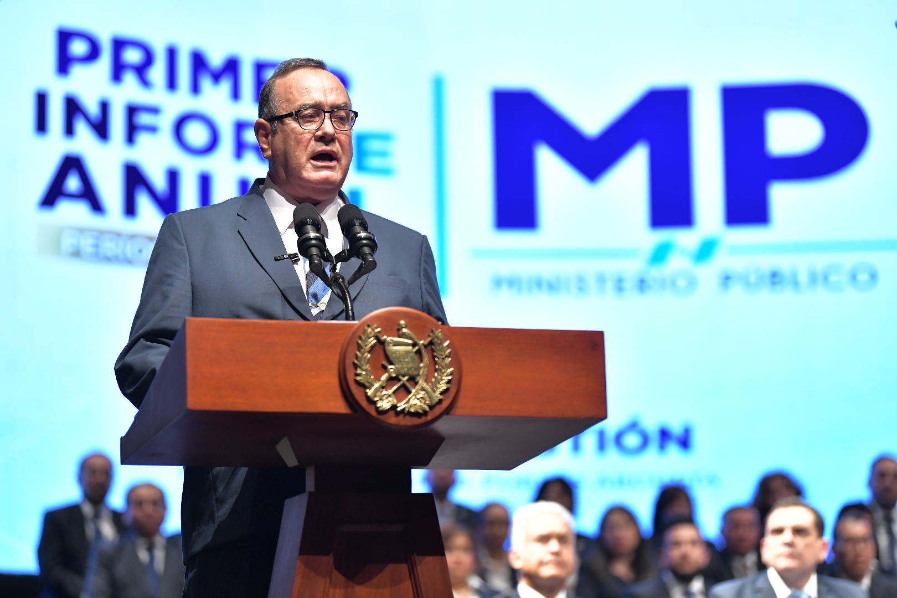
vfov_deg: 10.2
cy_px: 299
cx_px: 448
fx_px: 3363
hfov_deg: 15.2
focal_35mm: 135
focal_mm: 135
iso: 2500
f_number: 2.8
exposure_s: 1/250
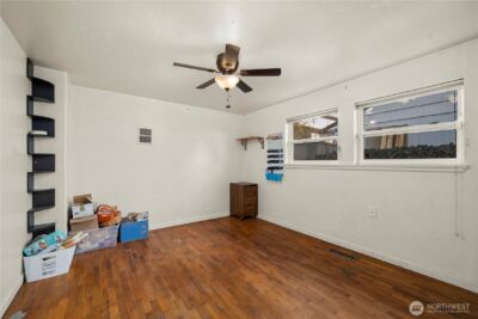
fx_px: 186
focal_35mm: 14
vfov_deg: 81.3
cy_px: 160
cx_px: 239
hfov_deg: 104.2
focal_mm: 14
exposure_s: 1/20
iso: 1000
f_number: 7.1
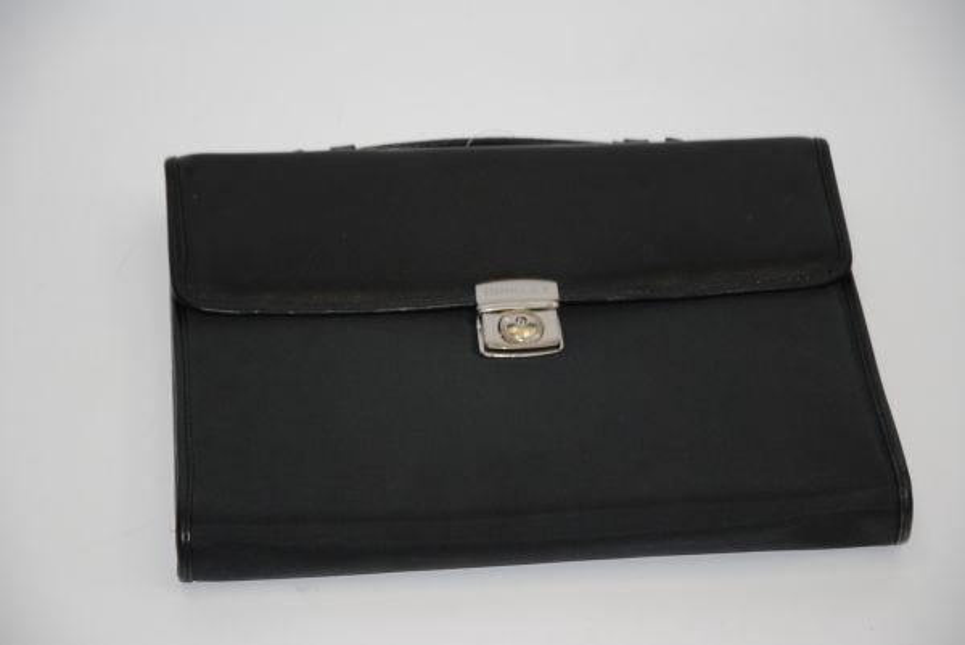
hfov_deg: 17.0
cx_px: 482
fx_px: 3219
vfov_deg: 11.4
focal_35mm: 120
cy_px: 322
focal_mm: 80
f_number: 5.3
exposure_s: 1/60
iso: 400
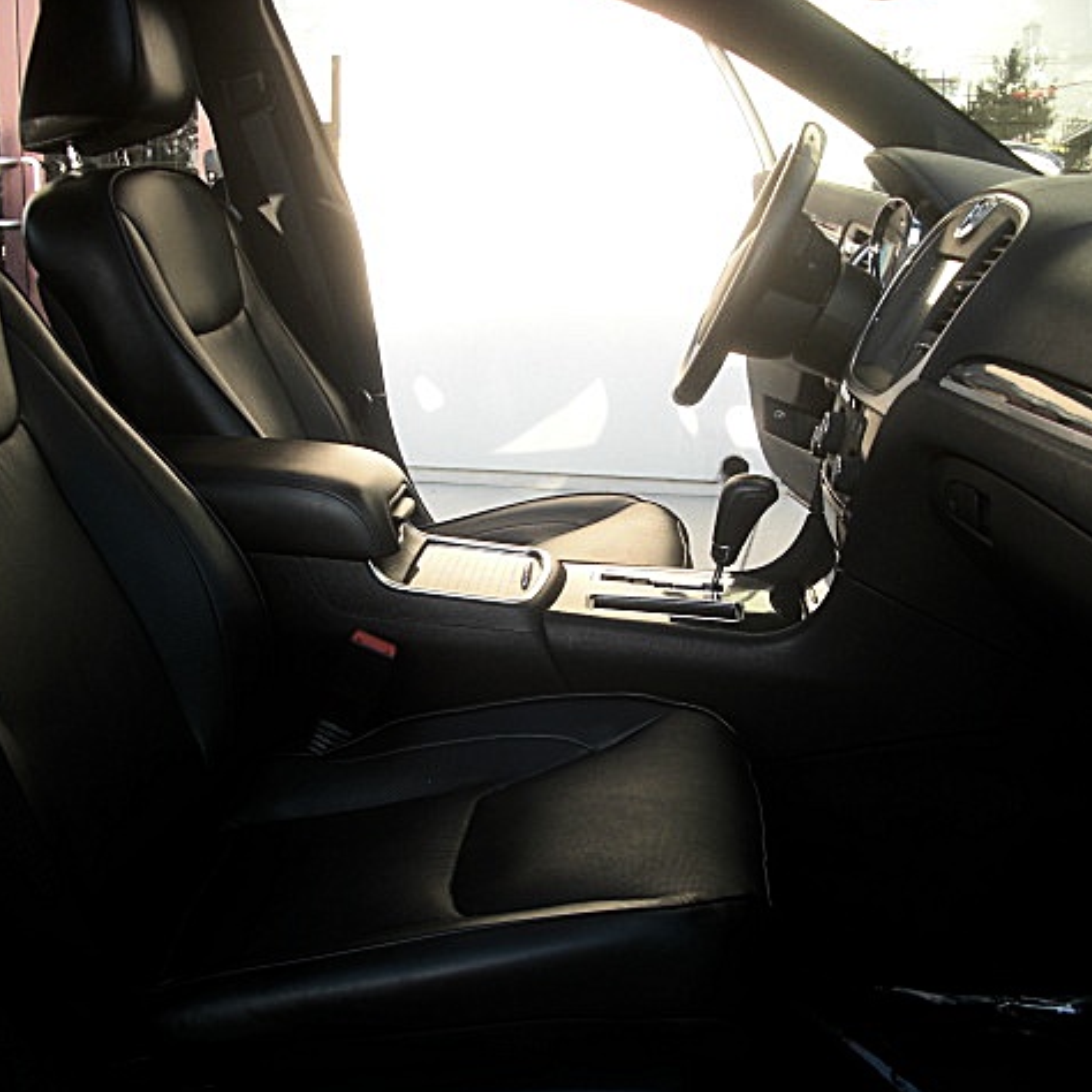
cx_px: 569
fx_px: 1535
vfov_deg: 39.2
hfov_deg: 39.2
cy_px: 544
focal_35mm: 43
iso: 50
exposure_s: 1/80
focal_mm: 6.3
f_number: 2.8
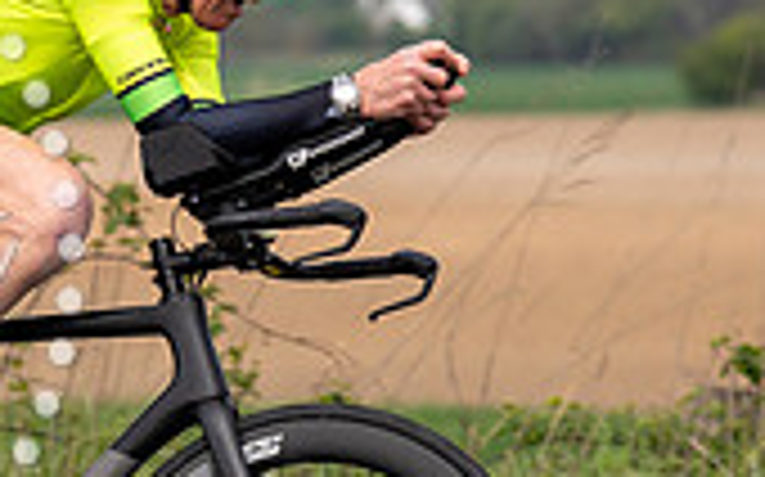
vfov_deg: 3.2
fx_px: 8542
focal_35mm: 410
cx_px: 360
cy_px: 25
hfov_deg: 5.1
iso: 100
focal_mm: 118
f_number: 4
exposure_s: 1/1000
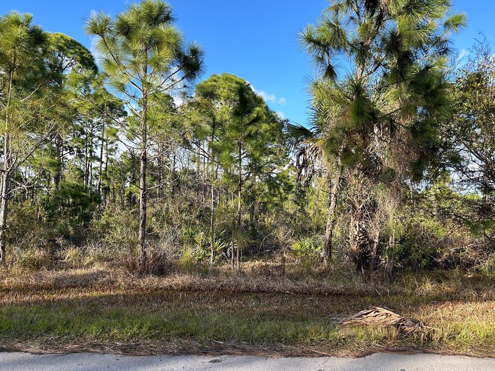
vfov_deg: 51.4
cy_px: 181
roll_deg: -0.7
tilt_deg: +3.8
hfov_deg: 65.3
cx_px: 239
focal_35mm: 27
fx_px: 386
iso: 50
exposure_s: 1/1089
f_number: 1.5
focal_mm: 5.7
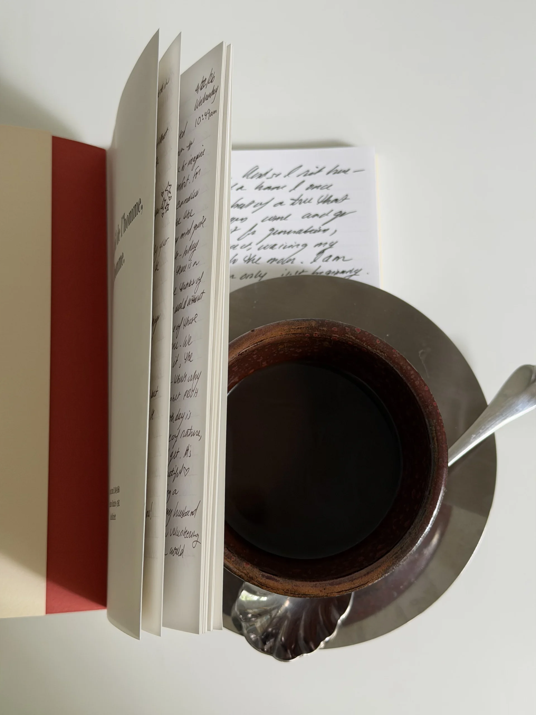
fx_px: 991
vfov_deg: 39.7
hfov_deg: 30.3
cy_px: 358
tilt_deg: -80.6
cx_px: 268
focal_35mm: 48
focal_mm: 6.76
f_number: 1.78
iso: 160
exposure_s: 1/60
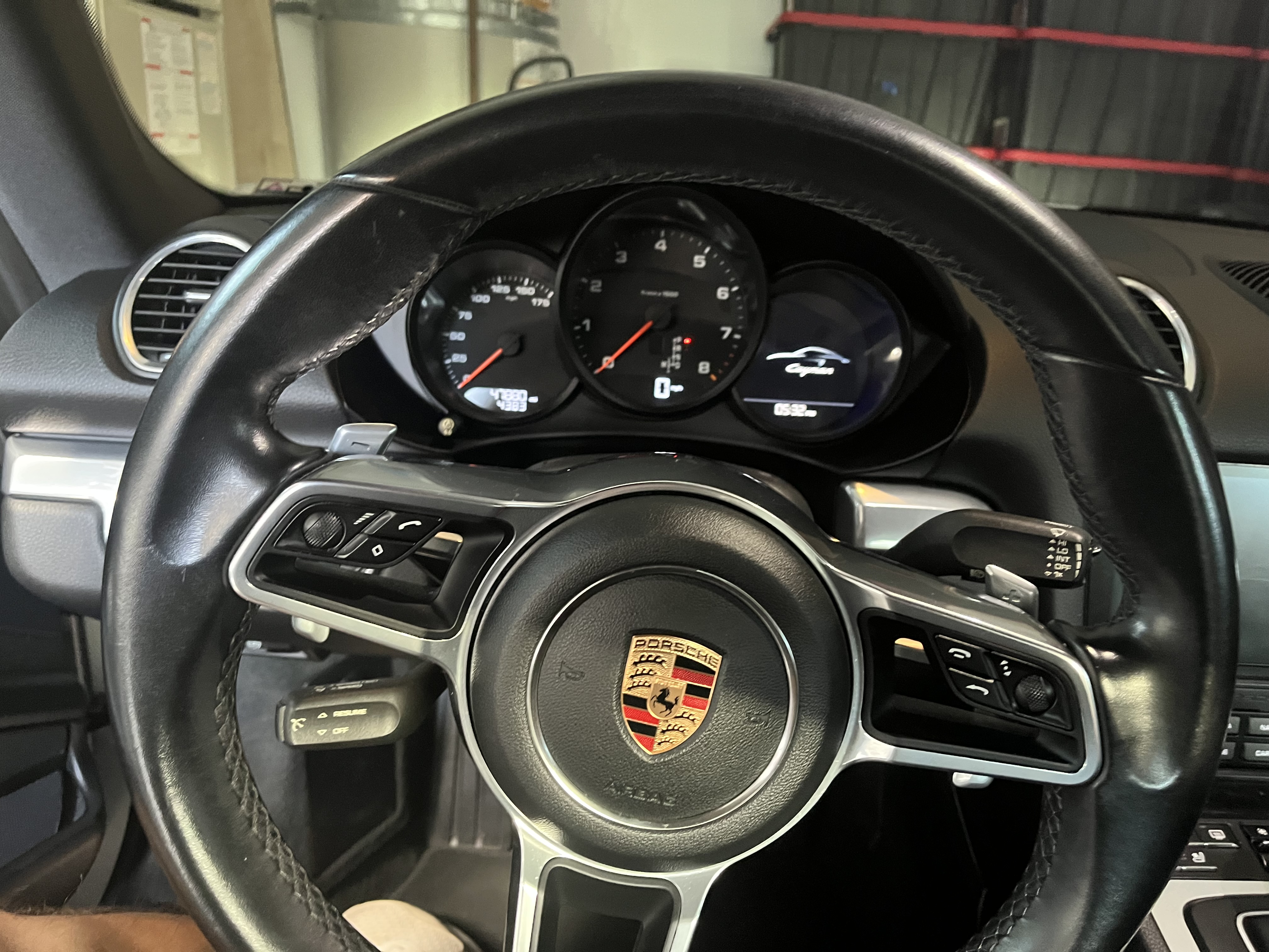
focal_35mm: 26
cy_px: 476
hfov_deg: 67.3
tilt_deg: -20.0
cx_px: 634
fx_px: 953
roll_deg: -3.8
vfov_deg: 53.1
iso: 640
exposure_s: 1/30
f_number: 1.6
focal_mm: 5.1
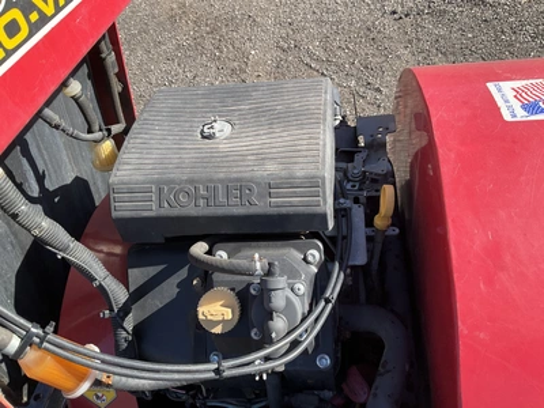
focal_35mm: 29
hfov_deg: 61.7
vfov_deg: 48.2
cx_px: 272
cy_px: 204
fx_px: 456
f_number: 1.8
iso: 25
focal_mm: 3
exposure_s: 1/551
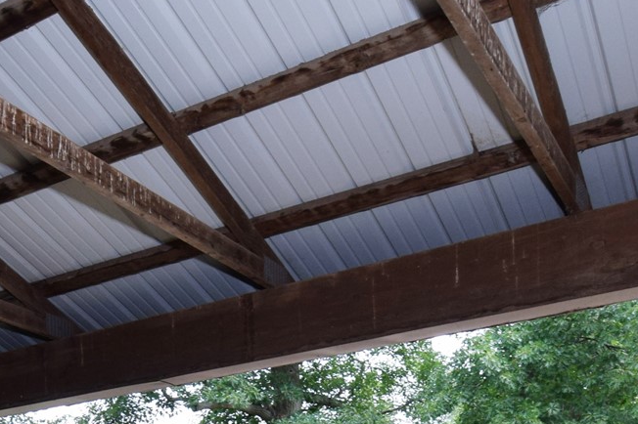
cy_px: 606
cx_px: 168
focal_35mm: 50
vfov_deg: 22.8
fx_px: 886
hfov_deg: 38.7
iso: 400
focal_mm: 10
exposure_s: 1/200
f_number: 7.1
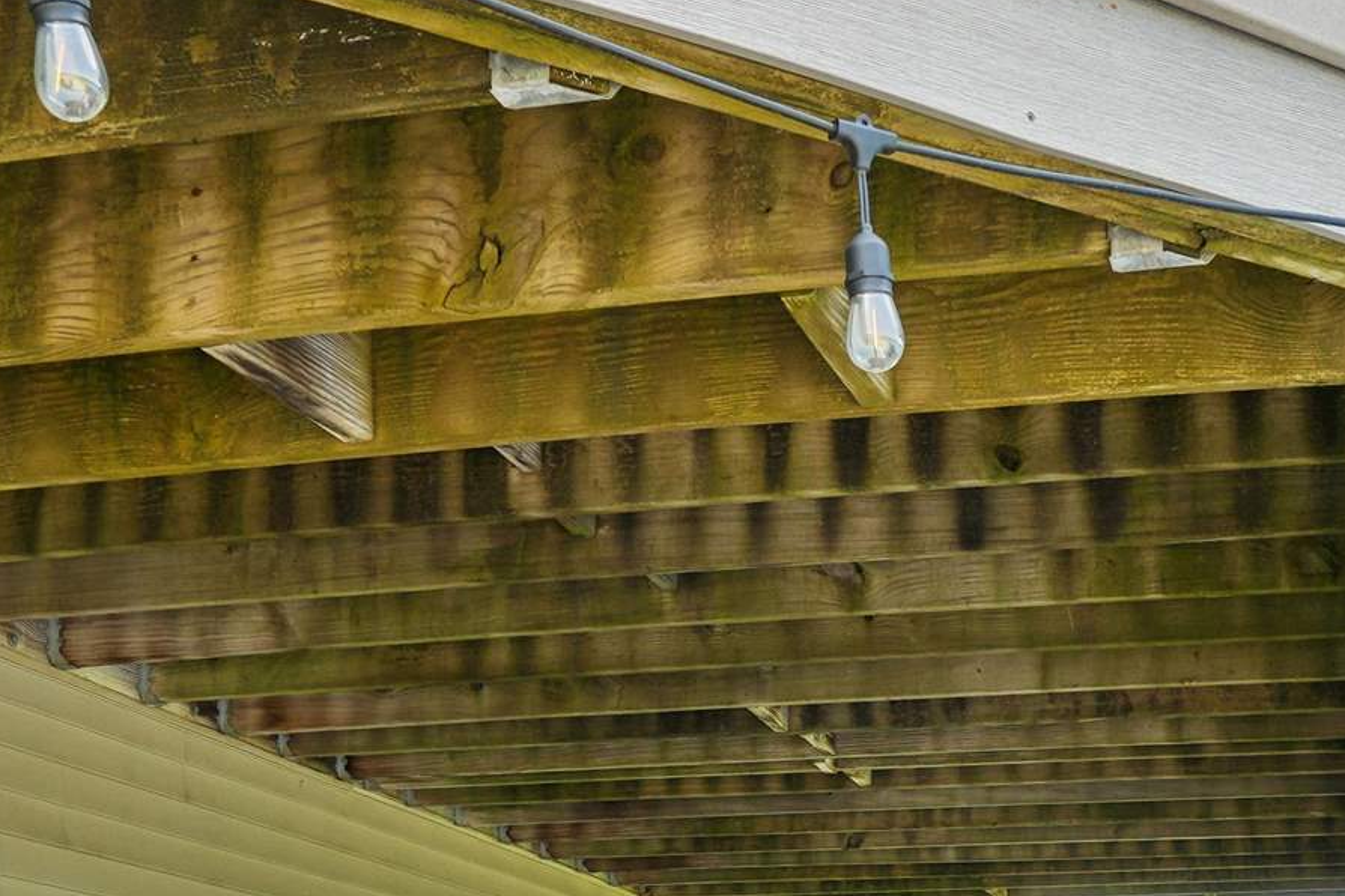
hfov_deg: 36.1
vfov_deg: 22.1
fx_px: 2055
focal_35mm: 55
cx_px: 829
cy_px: 1164
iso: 100
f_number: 10
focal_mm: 16
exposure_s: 1/30
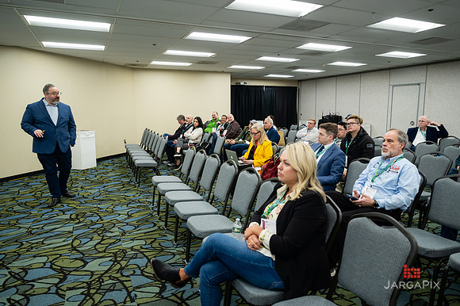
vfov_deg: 52.5
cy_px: 153
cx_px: 230
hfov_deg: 73.1
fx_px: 310
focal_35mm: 24
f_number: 4
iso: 1600
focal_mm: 24
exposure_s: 1/200
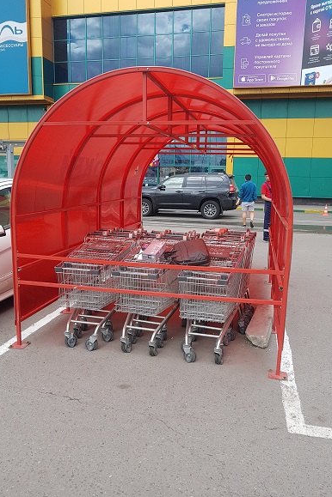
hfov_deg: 46.4
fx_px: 387
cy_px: 249
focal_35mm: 28
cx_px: 175
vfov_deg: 65.5
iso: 40
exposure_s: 1/636
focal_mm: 4.2
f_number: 1.7
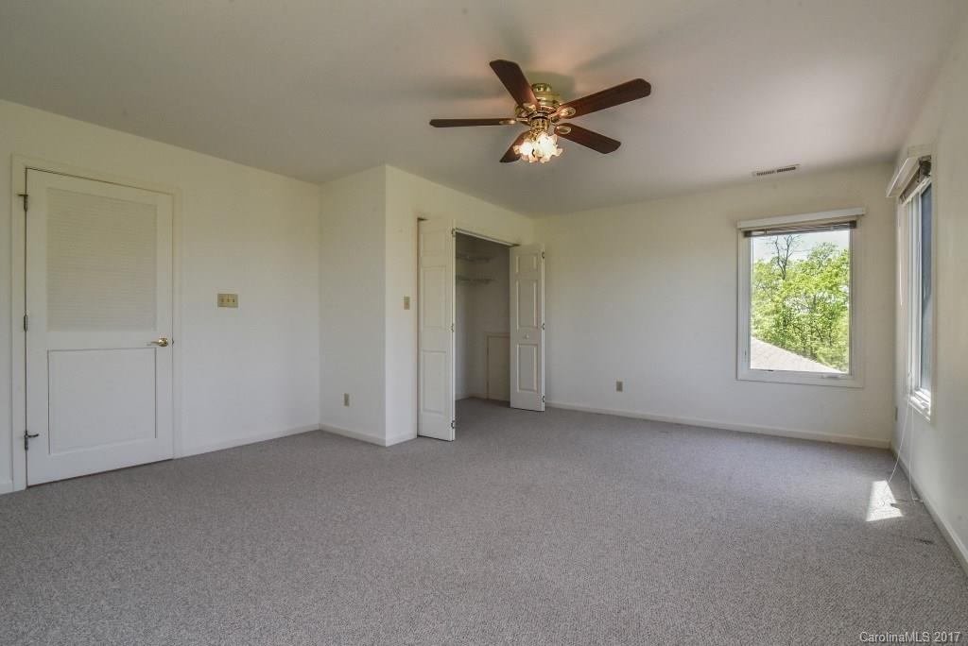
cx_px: 484
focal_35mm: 16
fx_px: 430
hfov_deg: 96.7
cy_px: 323
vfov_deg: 73.8
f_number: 16
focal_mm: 16
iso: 1600
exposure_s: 1/100
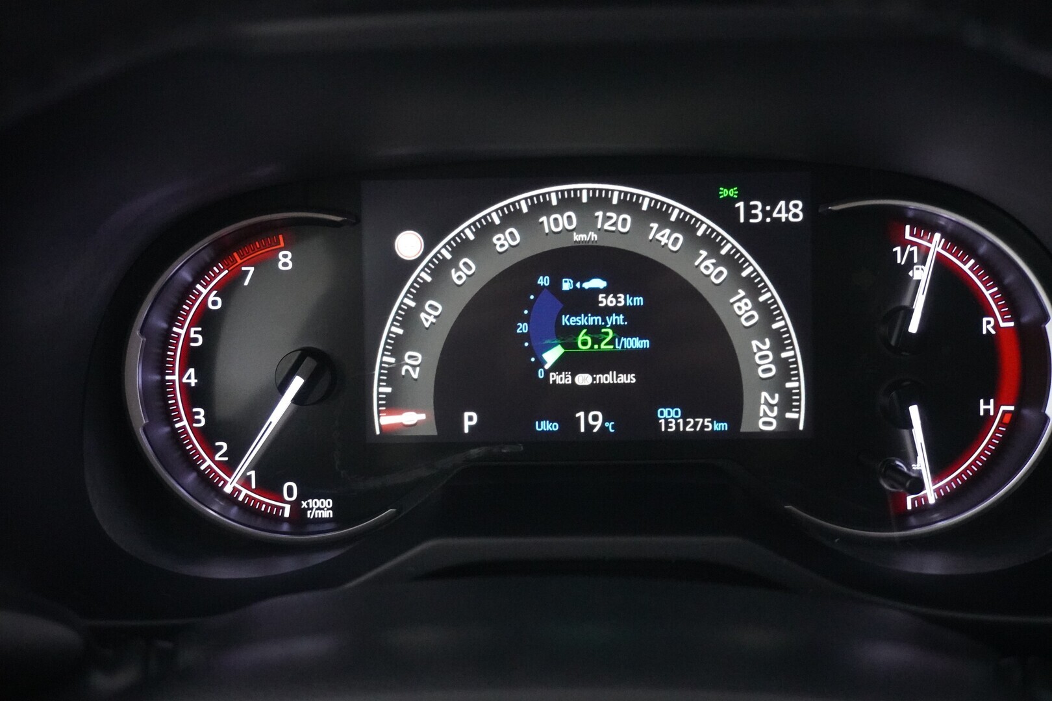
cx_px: 526
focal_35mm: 42
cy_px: 350
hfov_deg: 46.4
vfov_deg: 31.9
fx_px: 1227
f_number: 4.5
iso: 6400
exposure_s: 1/20
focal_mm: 28
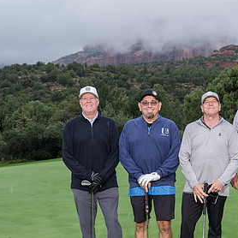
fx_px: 459
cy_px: 154
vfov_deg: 28.9
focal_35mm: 59
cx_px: 201
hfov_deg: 28.3
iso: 320
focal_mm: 27.7
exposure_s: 1/400
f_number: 4.5
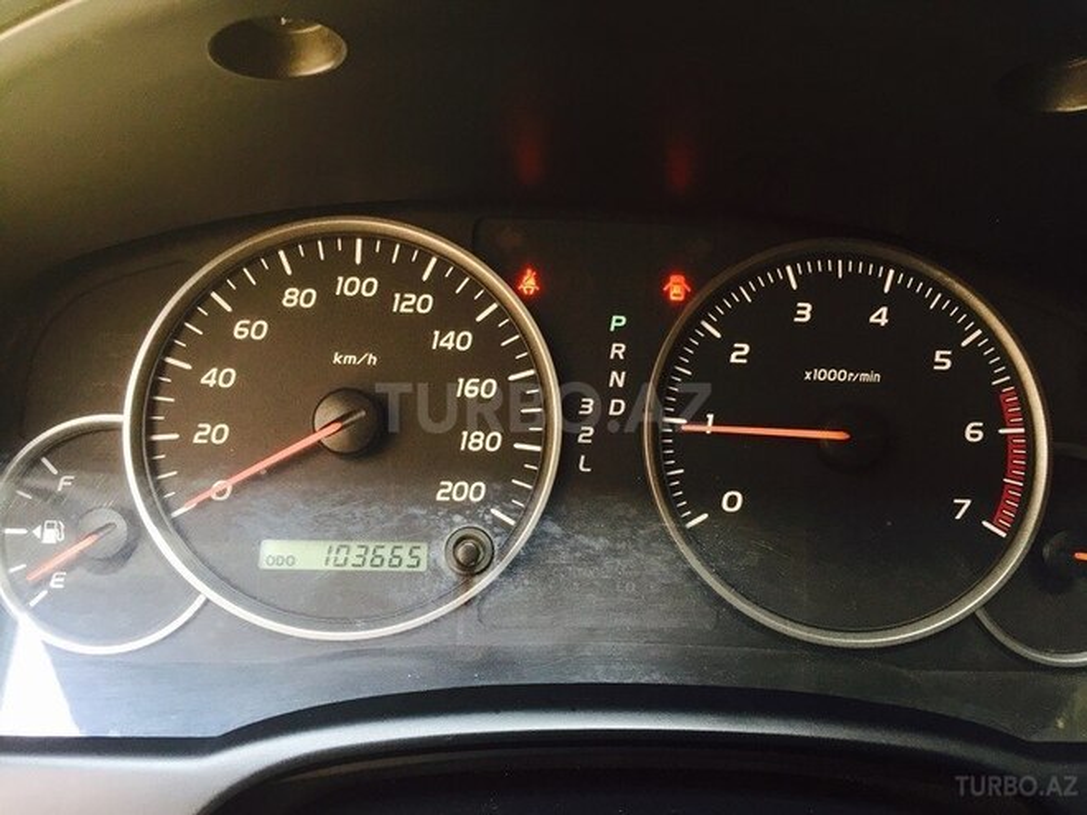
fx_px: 911
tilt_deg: -22.3
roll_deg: -2.9
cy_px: 408
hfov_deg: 61.7
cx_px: 544
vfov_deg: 48.2
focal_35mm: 29
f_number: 2.2
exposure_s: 1/33
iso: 40
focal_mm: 4.15
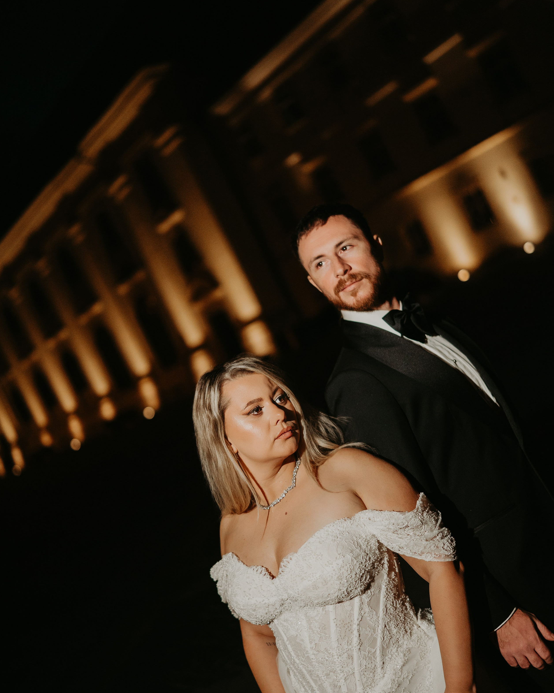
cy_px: 388
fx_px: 820
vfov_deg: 45.7
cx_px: 275
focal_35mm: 40
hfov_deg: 37.3
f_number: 1.4
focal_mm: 35
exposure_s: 1/1000
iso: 1000
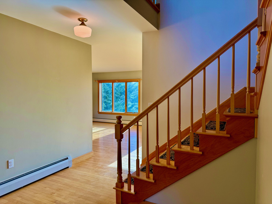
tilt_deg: -2.4
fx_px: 189
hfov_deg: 71.6
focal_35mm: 24
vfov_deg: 56.8
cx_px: 136
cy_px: 102
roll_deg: +0.3
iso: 64
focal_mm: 6.76
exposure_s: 1/133
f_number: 1.78
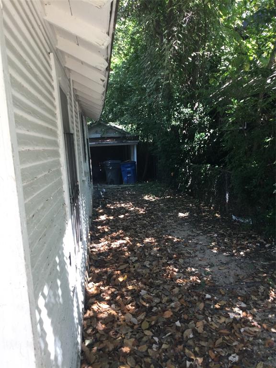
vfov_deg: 58.4
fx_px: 330
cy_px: 184
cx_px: 138
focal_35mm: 31
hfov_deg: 45.4
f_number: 2.4
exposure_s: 1/40
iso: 25
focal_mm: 3.3
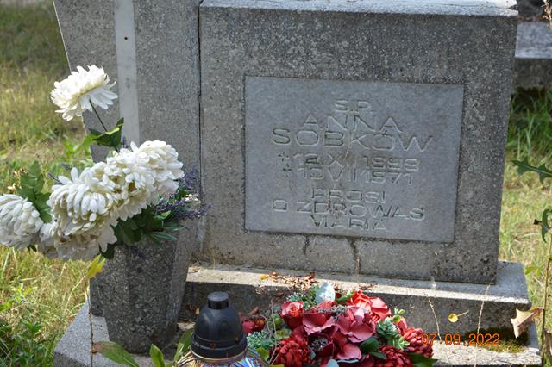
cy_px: 184
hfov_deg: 26.0
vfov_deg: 17.5
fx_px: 1195
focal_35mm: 78
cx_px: 276
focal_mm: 52
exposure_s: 1/125
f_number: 5.6
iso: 125
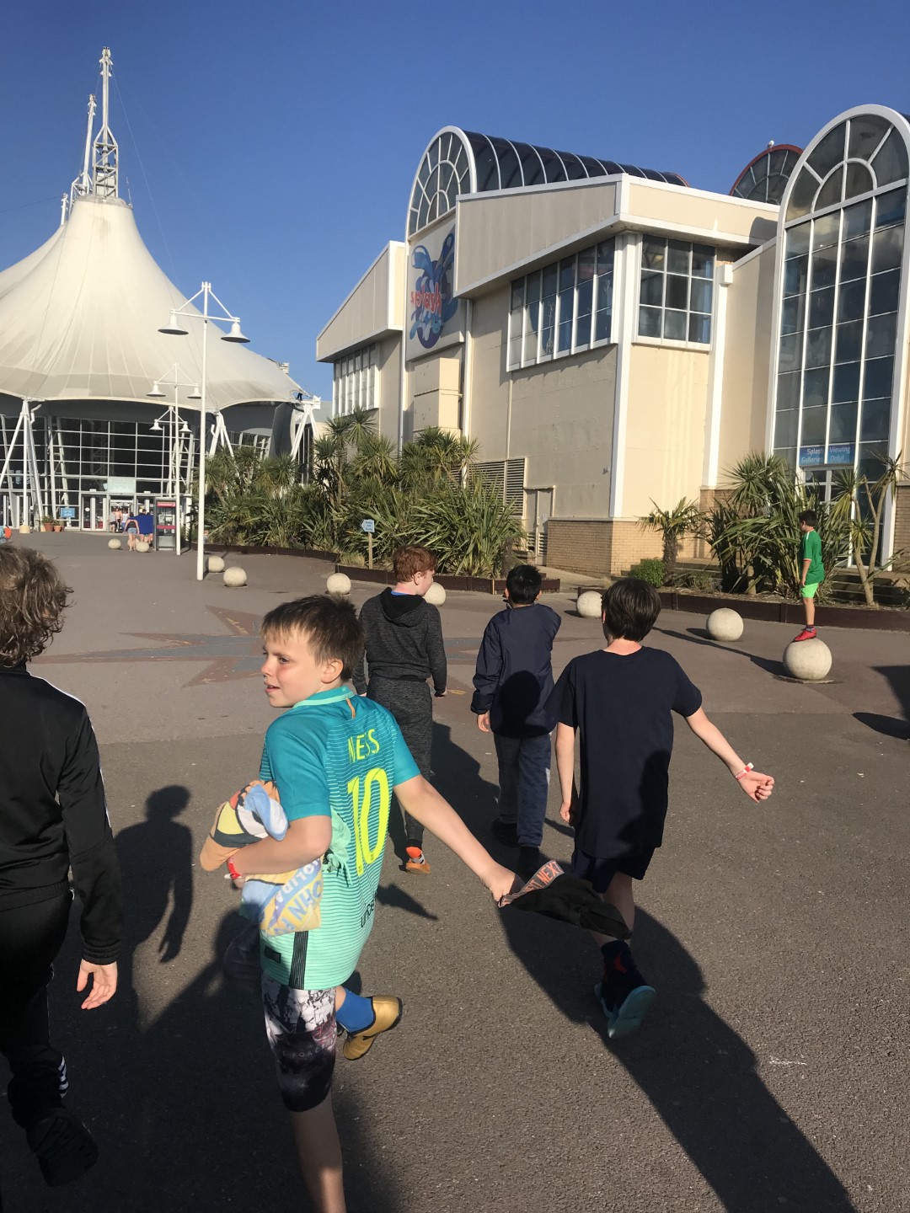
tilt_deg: -0.2
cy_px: 606
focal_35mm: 28
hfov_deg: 49.7
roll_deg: -1.2
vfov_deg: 63.4
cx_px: 455
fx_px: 981
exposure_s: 1/3425
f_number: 1.8
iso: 20
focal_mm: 3.99
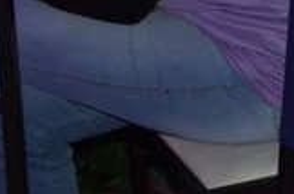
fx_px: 1694
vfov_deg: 6.5
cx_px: 615
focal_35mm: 208
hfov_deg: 9.2
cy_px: -16
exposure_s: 1/60
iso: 800
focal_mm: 32
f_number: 4
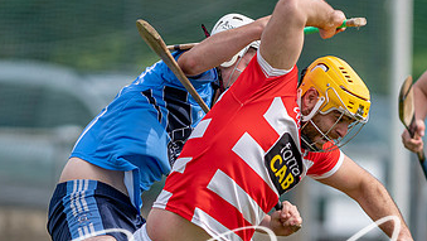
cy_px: 196
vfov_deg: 1.3
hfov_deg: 2.3
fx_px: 10443
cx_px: 295
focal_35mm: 922
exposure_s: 1/1600
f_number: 2.8
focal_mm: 300
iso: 100
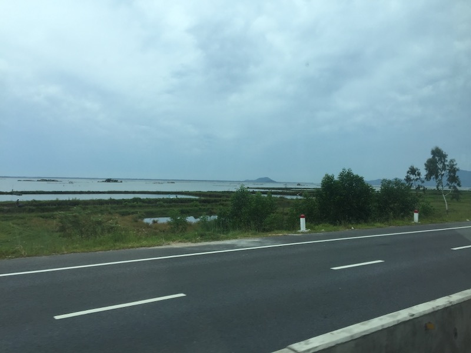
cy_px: 176
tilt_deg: +1.3
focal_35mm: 29
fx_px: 395
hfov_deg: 61.7
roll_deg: -2.2
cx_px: 236
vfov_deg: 48.2
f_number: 2.2
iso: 32
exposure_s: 1/520
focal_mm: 4.15
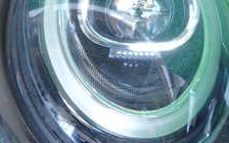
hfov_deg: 28.7
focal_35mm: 71
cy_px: 75
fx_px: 443
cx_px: 71
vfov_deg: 18.3
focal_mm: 4.5
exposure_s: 1/40
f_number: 2
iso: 200
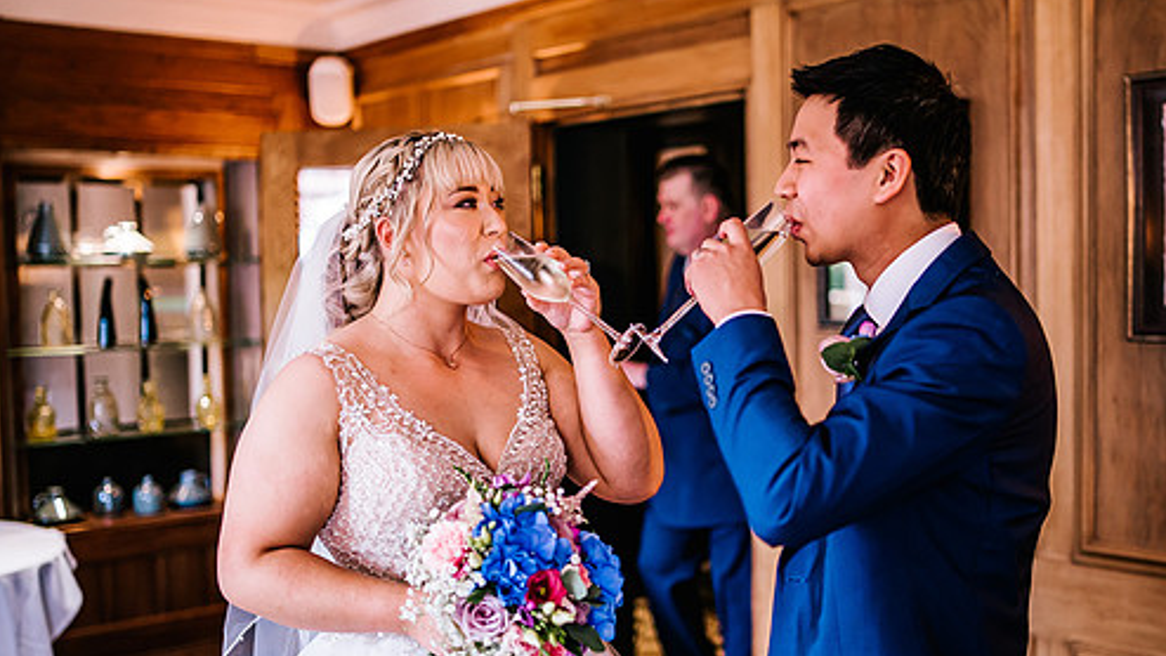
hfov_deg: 46.2
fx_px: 1361
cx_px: 680
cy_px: 346
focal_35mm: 44
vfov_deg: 27.1
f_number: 1.4
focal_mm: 35
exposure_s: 1/250
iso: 1250
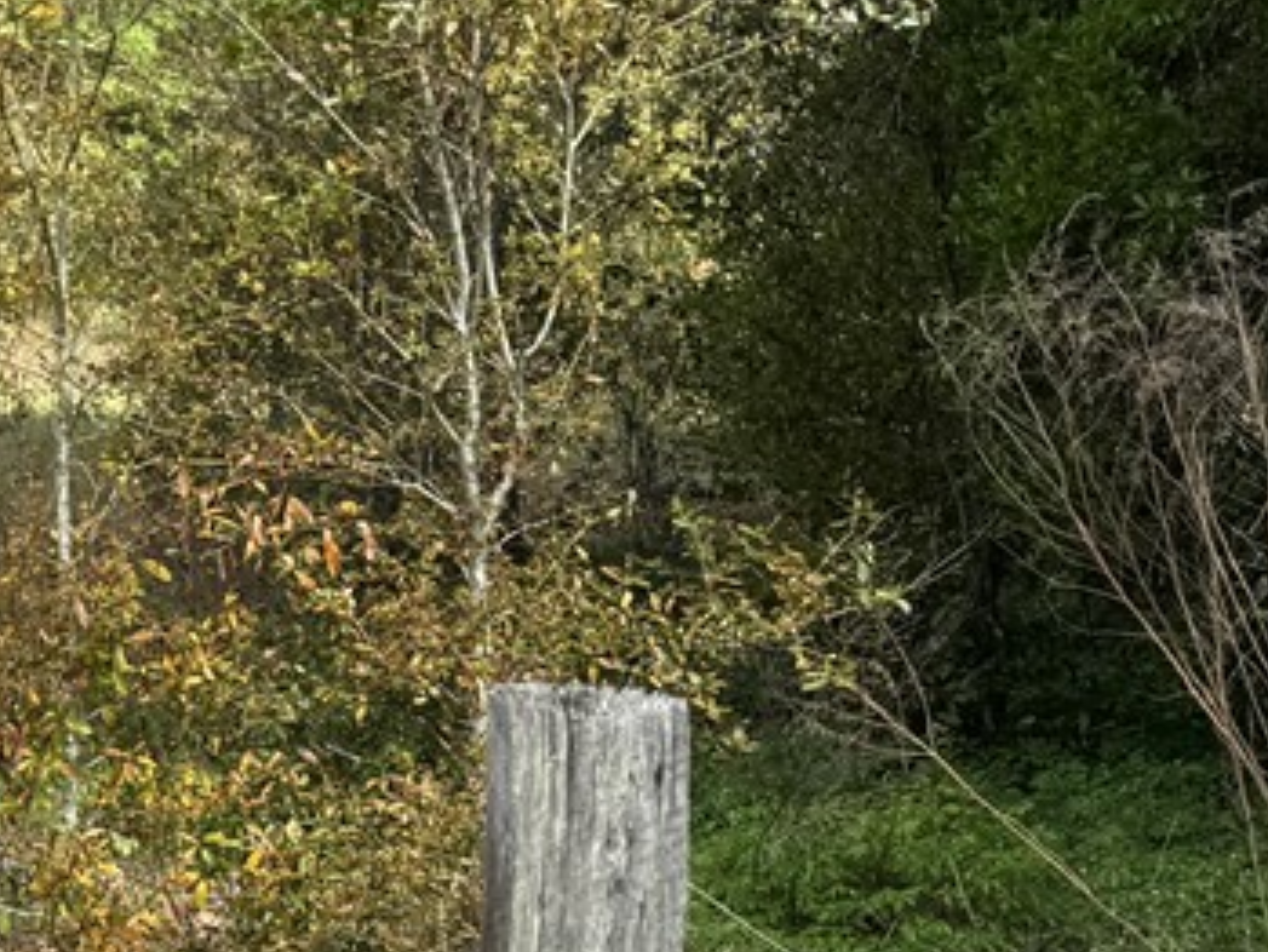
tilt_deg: -3.1
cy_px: 429
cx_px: -1203
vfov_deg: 13.5
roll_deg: -1.0
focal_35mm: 110
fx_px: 4031
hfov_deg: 14.9
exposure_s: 1/1980
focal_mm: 6.76
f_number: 1.78
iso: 80
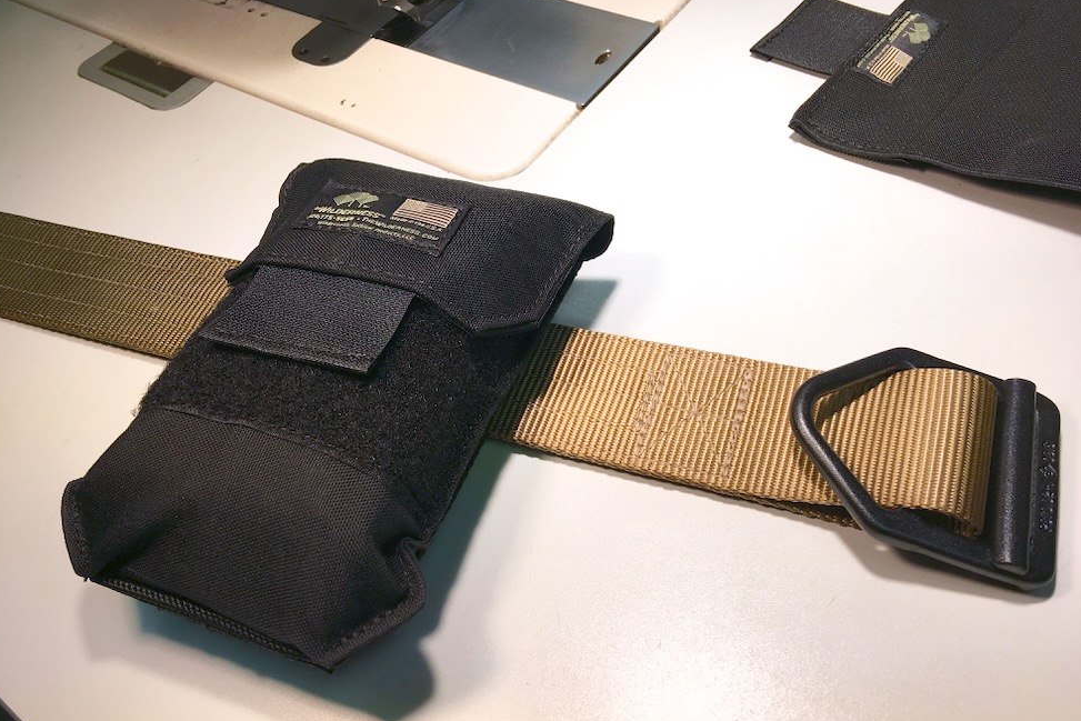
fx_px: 931
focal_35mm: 31
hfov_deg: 60.3
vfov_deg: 42.3
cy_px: 331
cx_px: 541
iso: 25
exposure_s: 1/184
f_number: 2.2
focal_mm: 4.15
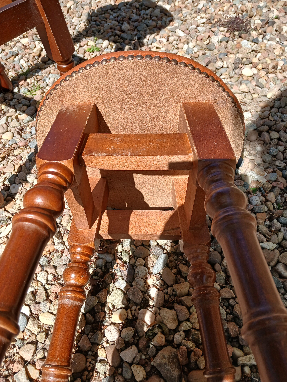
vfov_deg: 65.3
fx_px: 298
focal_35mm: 27
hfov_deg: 51.4
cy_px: 195
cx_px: 142
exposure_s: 1/395
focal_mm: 3.98
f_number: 1.8
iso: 20
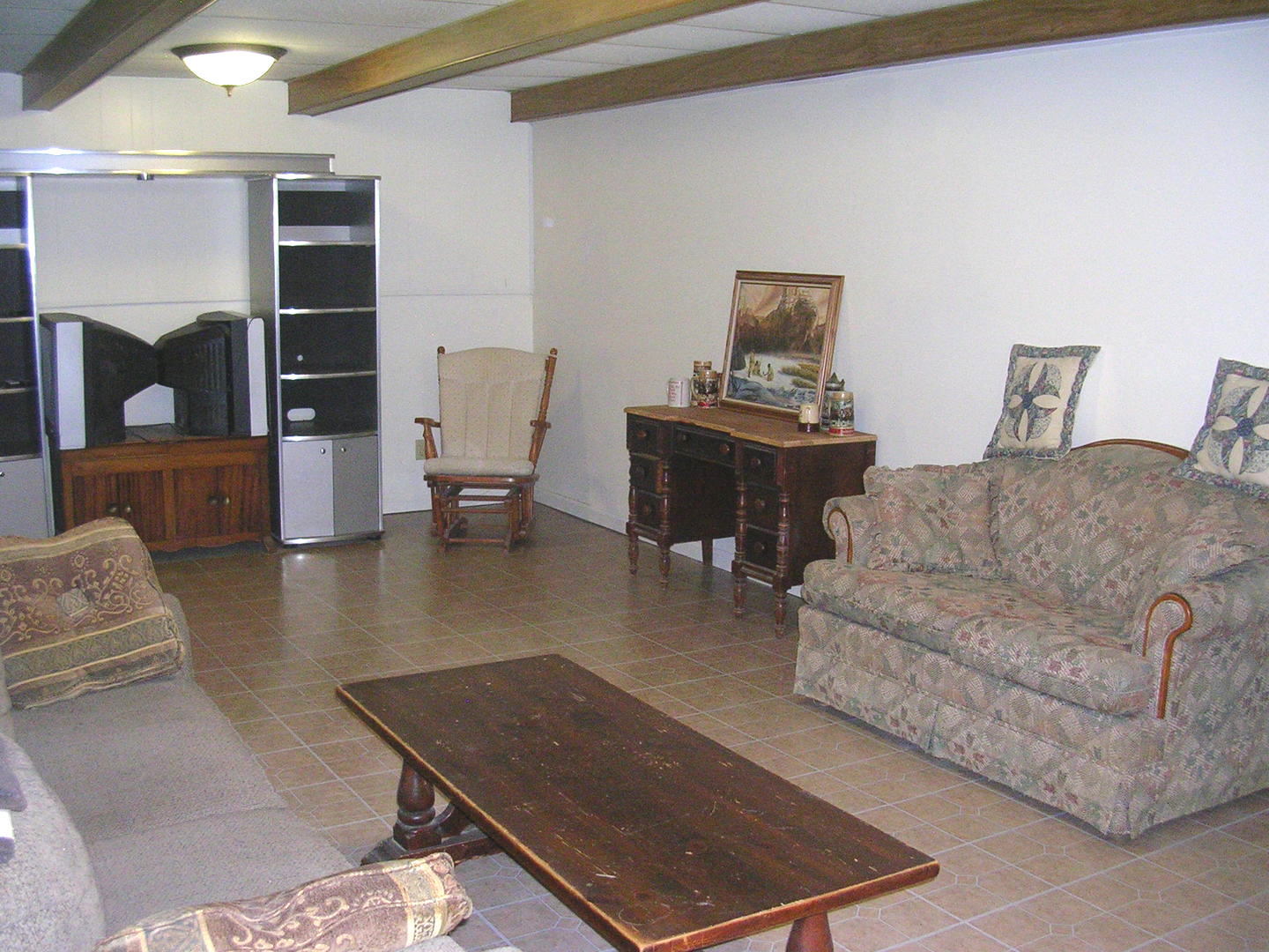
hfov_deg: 49.0
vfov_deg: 37.7
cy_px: 476
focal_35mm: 38
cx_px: 634
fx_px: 1393
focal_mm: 5.8
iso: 189
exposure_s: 1/60.1
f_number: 2.8
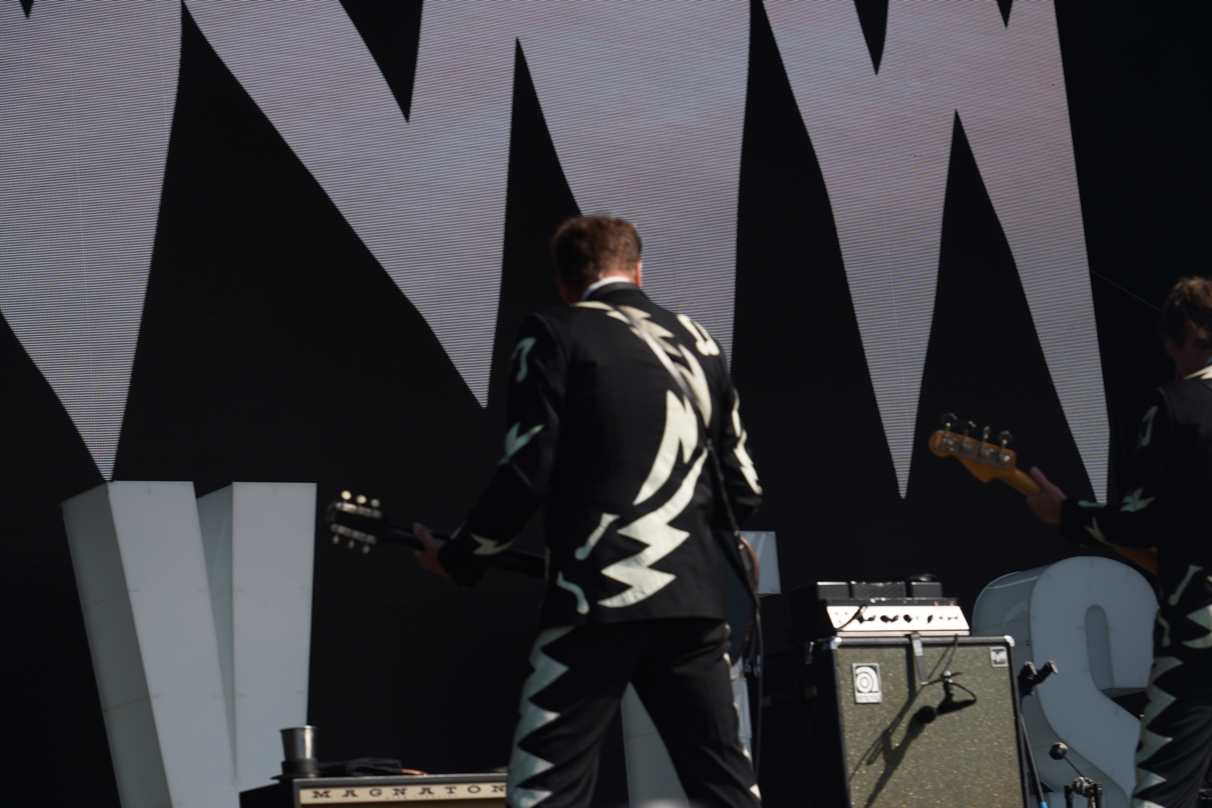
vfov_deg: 13.0
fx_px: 3535
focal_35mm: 105
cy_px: 404
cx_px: 606
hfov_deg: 19.5
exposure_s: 1/400
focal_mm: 105
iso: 100
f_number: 6.3
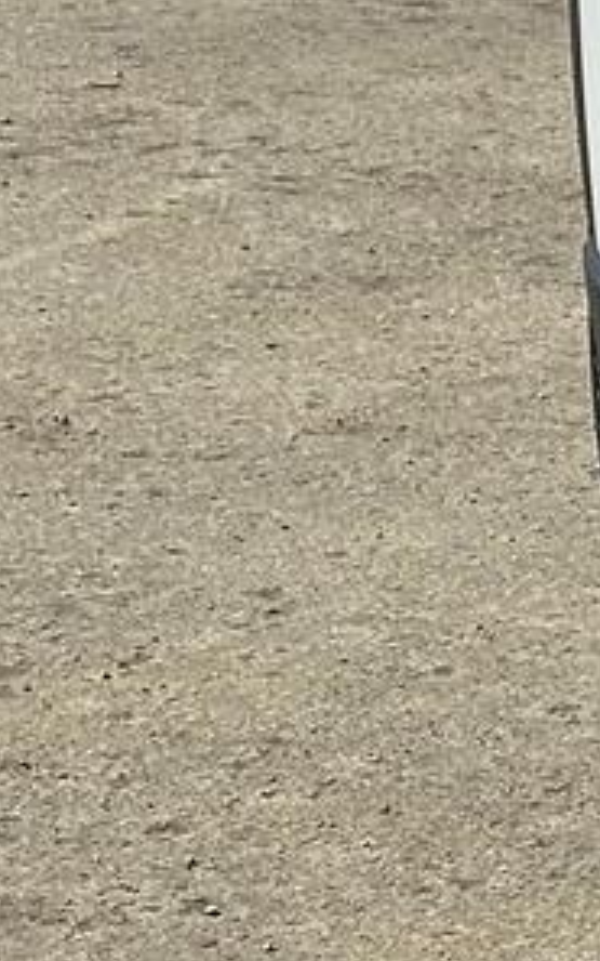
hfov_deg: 5.7
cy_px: -555
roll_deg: +0.1
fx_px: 5756
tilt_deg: -3.5
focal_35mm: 220
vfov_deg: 9.2
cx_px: 1592
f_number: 1.78
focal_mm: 6.86
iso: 64
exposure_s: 1/6211
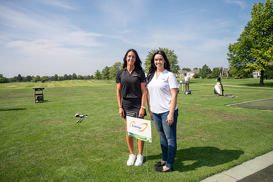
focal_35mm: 26
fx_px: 201
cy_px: 91
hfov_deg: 68.4
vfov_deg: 48.7
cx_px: 136
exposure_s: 1/2500
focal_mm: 26.5
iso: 250
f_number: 4
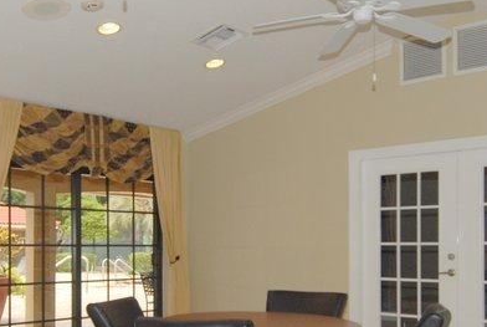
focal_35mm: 47
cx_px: 166
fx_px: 637
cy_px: 240
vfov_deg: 28.4
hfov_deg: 41.4
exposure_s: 1/100
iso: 200
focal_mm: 12
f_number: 5
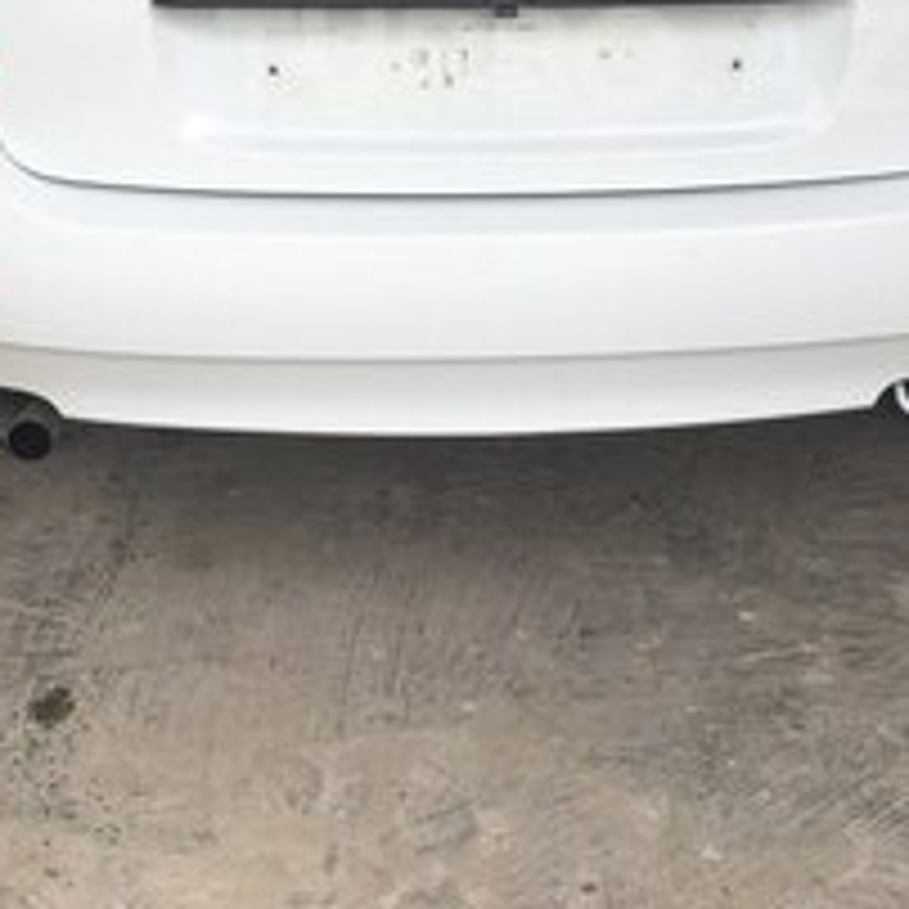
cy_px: 58
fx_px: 1872
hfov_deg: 27.2
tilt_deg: -16.3
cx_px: 562
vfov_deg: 26.2
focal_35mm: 63
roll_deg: +1.3
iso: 25
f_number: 2.2
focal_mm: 4.15
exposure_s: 1/591
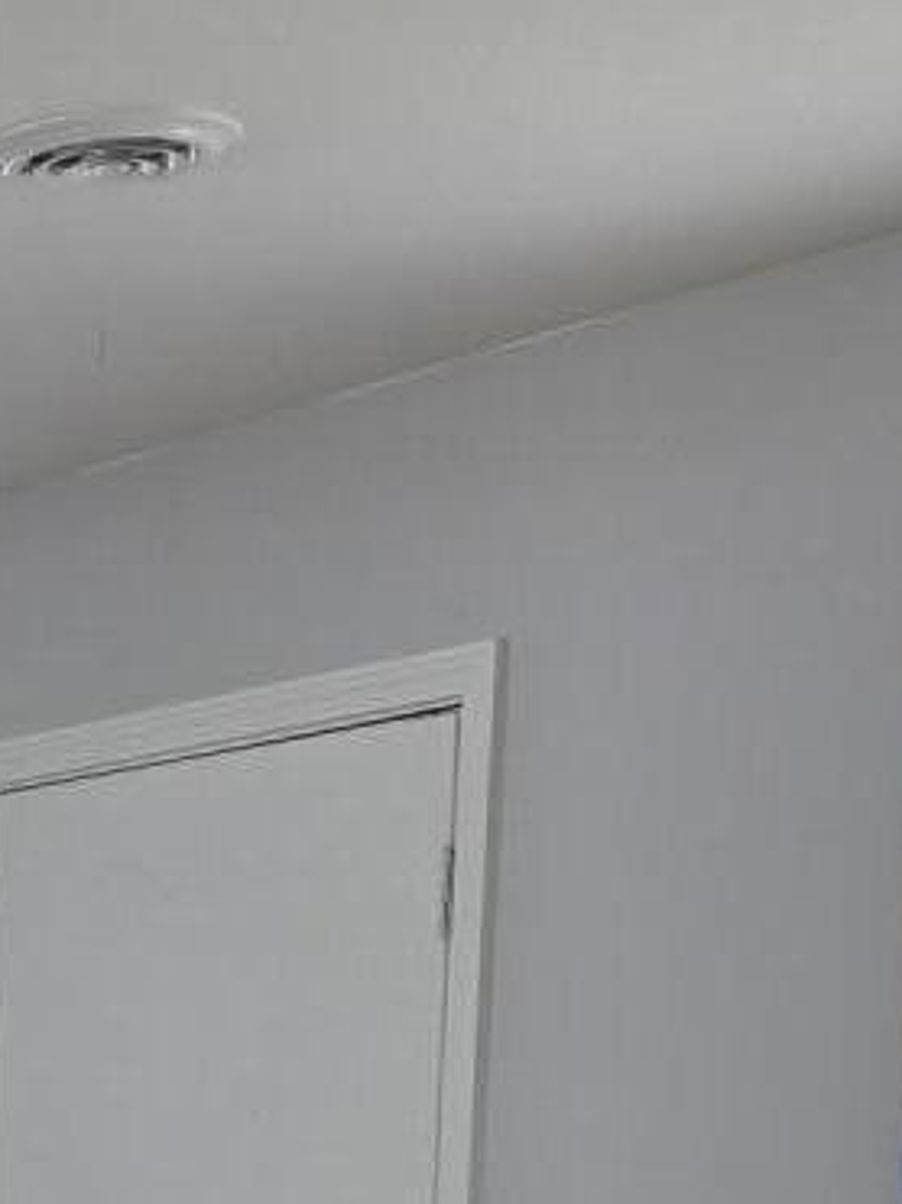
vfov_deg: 14.4
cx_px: -928
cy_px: 2019
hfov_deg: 10.9
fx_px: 4311
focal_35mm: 124
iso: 32
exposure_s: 1/120
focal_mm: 6.3
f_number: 1.7
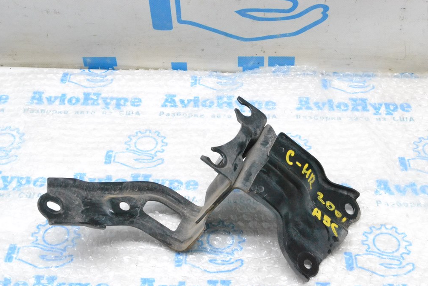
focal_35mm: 55
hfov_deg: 36.2
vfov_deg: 24.6
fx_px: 654
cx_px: 216
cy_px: 144
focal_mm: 36
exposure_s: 1/100
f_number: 11
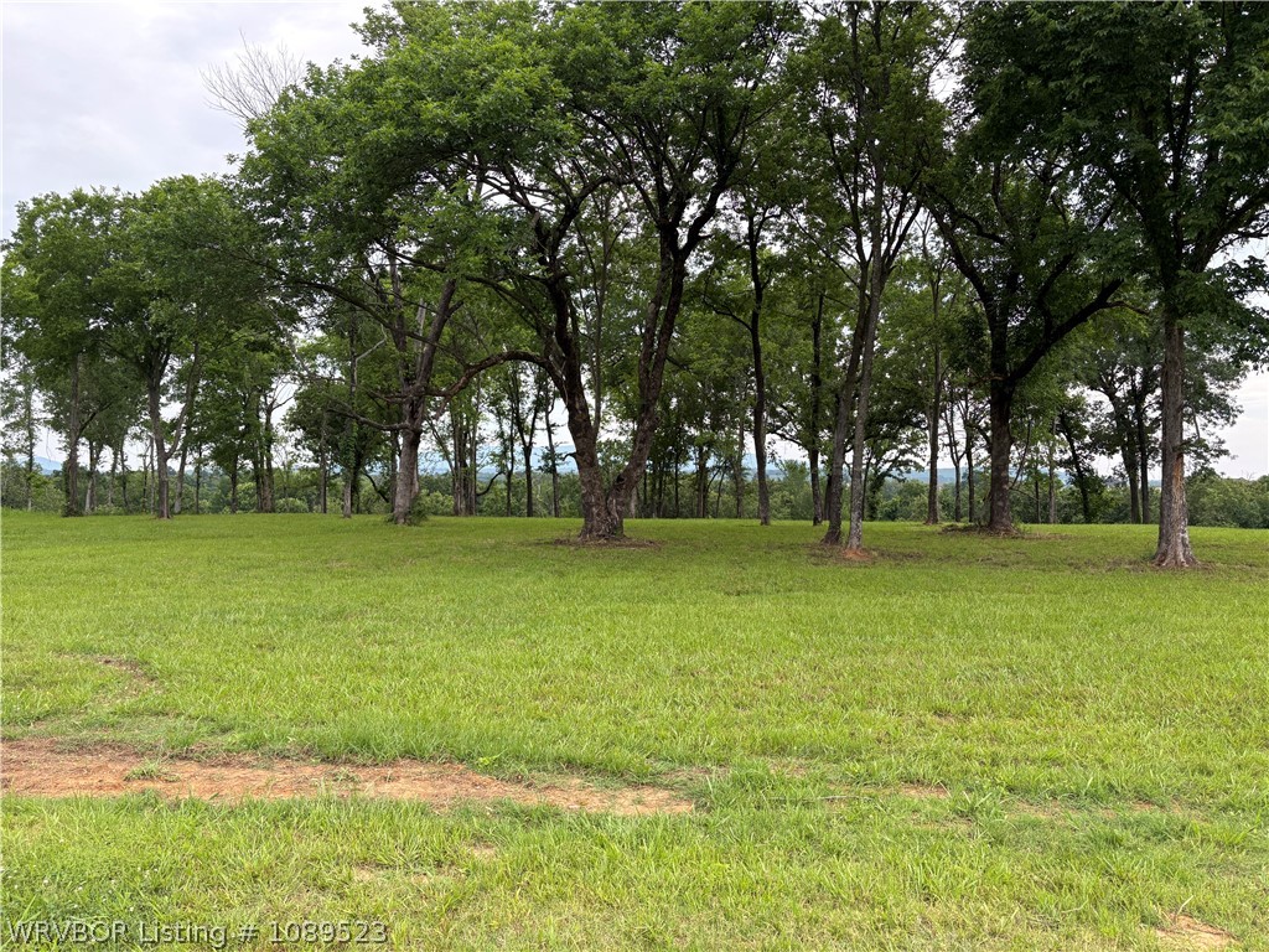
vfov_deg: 53.1
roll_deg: +0.9
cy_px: 476
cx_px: 634
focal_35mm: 26
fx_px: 953
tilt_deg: +1.4
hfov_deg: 67.3
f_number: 1.6
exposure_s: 1/1016
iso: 64
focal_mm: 5.96
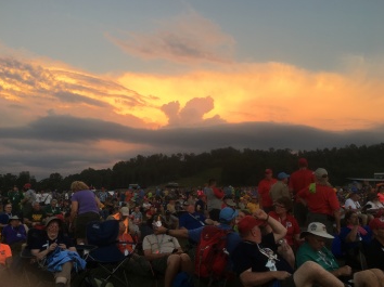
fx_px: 333
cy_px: 142
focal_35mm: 30
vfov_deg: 46.7
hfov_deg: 60.0
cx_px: 194
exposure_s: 1/120
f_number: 2.2
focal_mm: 4.15
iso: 32
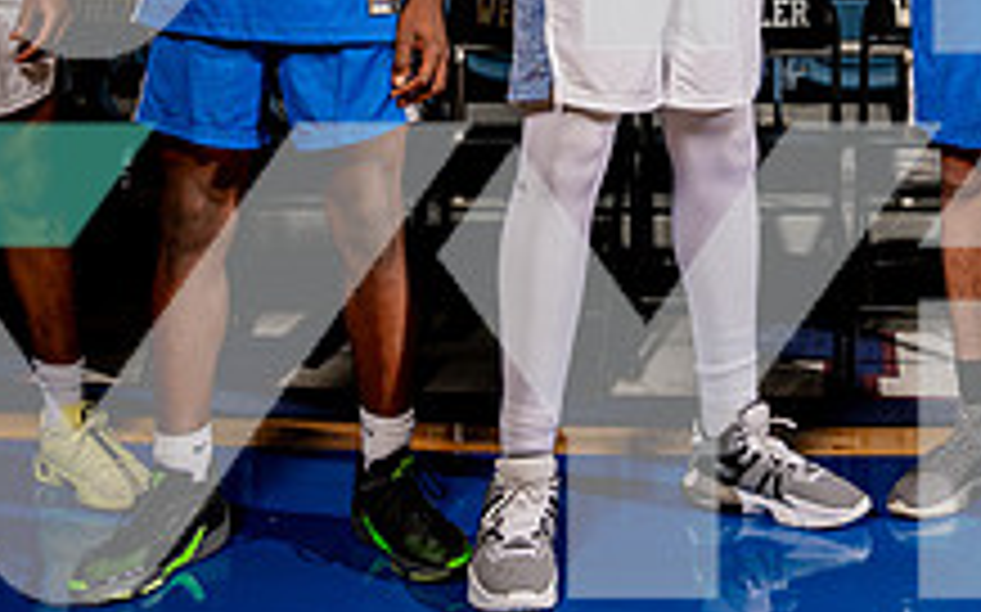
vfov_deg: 18.6
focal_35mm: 65
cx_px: 846
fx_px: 1737
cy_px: -182
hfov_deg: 30.4
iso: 160
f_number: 7.1
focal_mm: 24
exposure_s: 1/125
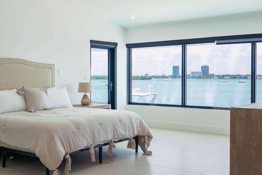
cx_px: 107
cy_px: 83
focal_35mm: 45
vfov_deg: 29.9
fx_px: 328
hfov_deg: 43.4
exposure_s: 1/400
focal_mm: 24
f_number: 5.6
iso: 640
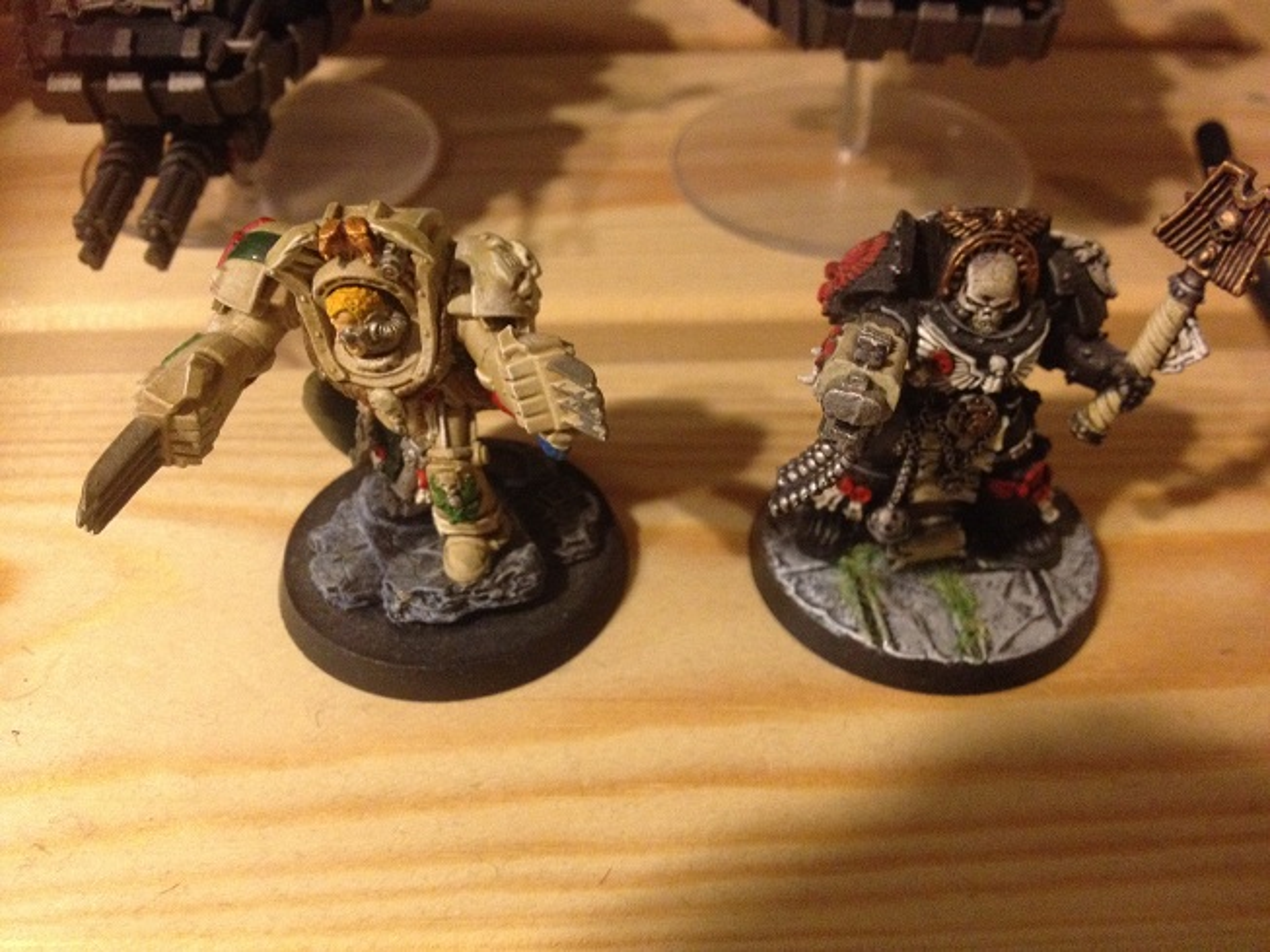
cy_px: 476
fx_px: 1284
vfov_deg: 40.7
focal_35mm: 35
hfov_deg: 52.6
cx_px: 635
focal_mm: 4.28
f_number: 2.4
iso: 400
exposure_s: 1/17
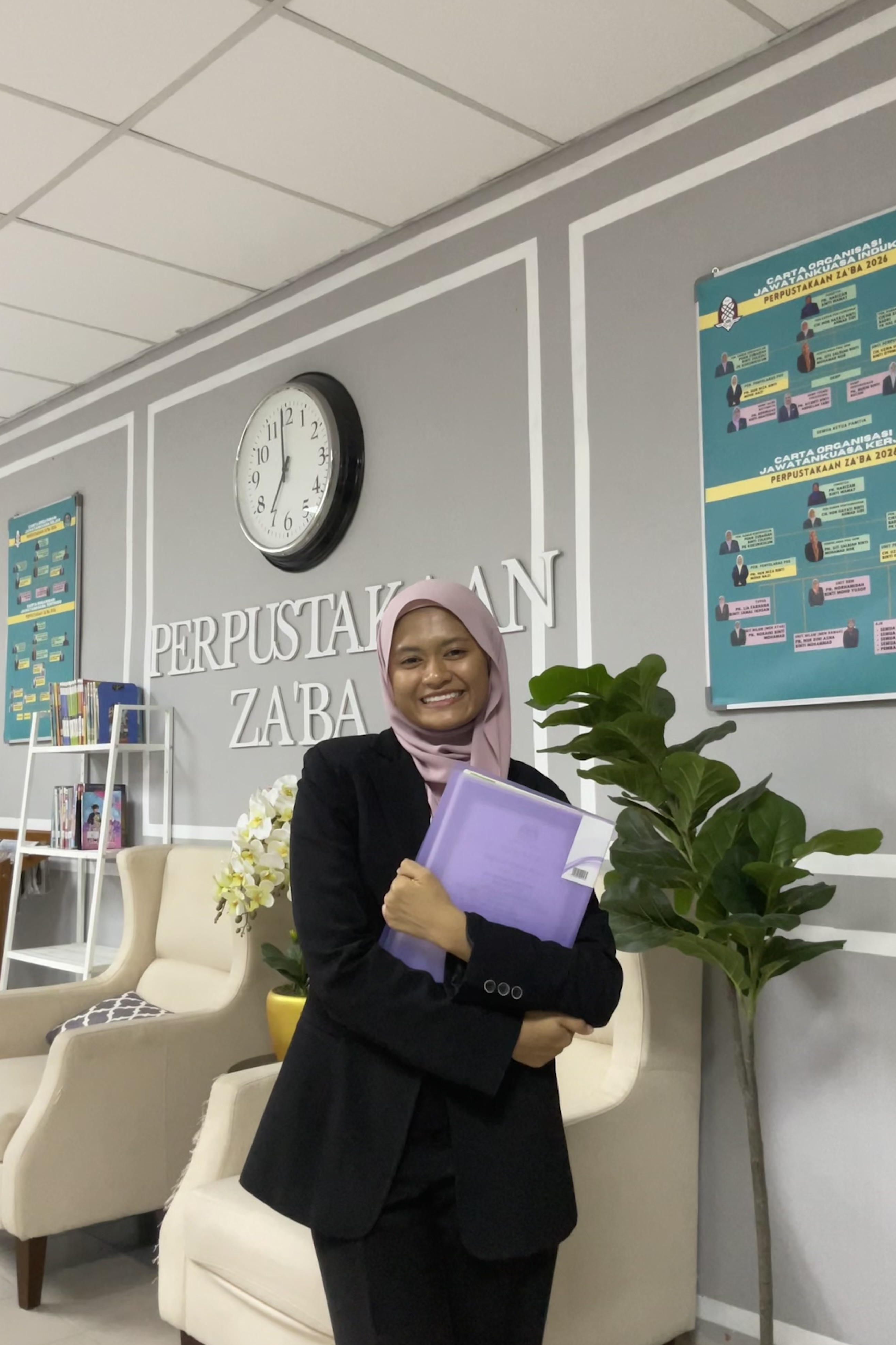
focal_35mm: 31
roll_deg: +0.7
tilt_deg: +4.5
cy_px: 672
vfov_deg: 60.3
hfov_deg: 42.3
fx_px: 1157
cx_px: 429
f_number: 1.8
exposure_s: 1/50
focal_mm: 3
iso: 160
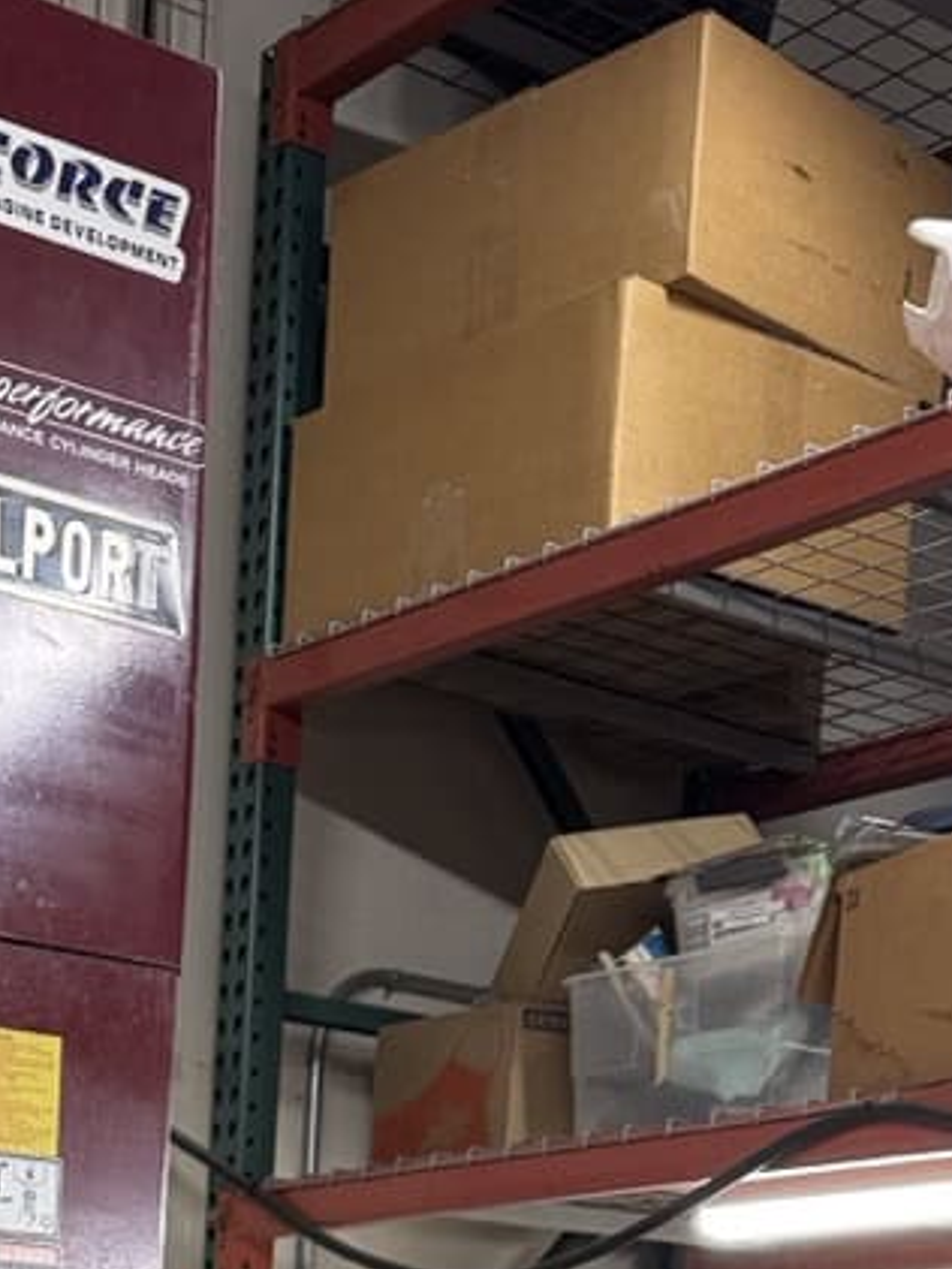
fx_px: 2675
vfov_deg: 22.3
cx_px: -157
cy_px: 1872
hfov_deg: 19.2
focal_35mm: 73
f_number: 1.8
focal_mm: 6.8
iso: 200
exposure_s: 1/60
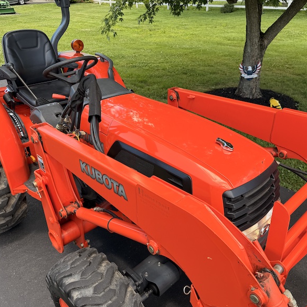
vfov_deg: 55.6
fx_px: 291
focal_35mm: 29
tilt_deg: -27.9
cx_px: 170
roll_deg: -1.6
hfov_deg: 55.5
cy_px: 154
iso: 80
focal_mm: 6.76
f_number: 1.78
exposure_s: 1/584
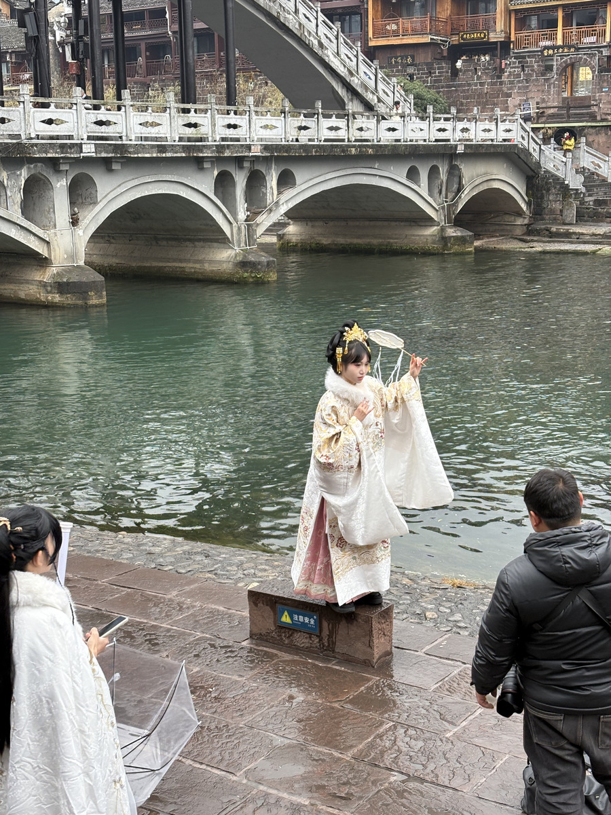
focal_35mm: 52
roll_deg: +1.1
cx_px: 306
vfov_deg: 36.8
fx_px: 1224
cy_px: 408
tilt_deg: -11.7
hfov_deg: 28.0
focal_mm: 5.96
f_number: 1.6
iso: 50
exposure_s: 1/116
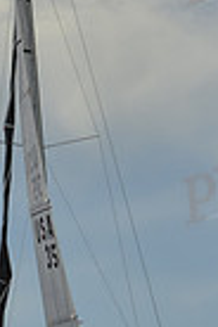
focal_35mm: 327
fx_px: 2970
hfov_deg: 4.2
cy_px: 320
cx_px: 60
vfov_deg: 6.3
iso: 280
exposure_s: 1/1600
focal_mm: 78
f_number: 10
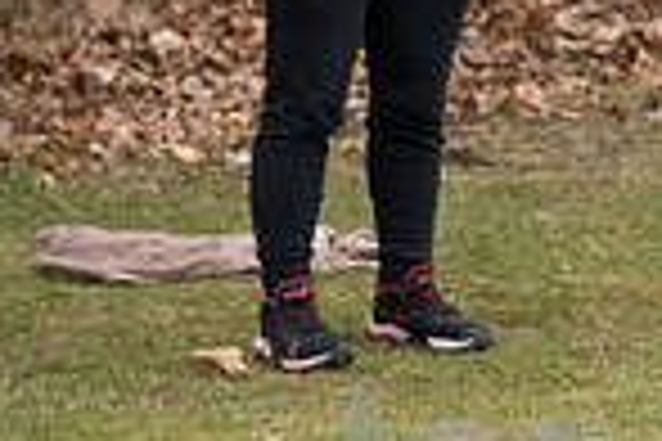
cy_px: -88
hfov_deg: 2.6
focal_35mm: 791
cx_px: 1126
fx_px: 14544
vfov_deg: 1.7
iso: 2000
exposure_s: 1/1600
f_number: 5
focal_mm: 200
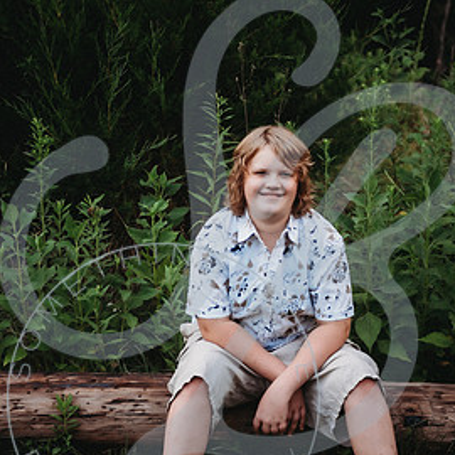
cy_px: 271
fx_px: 1160
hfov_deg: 22.2
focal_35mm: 78
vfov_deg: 22.2
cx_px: 239
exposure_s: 1/400
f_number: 2.8
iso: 160
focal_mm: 55
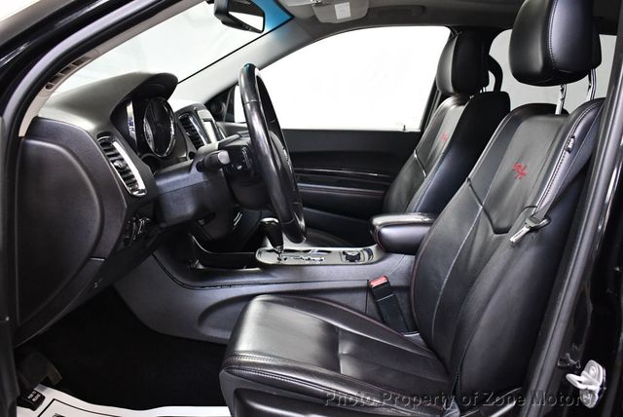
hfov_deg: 53.1
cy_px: 208
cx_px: 312
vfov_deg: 36.9
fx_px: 624
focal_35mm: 36
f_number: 3.5
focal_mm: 18
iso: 3200
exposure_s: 1/125
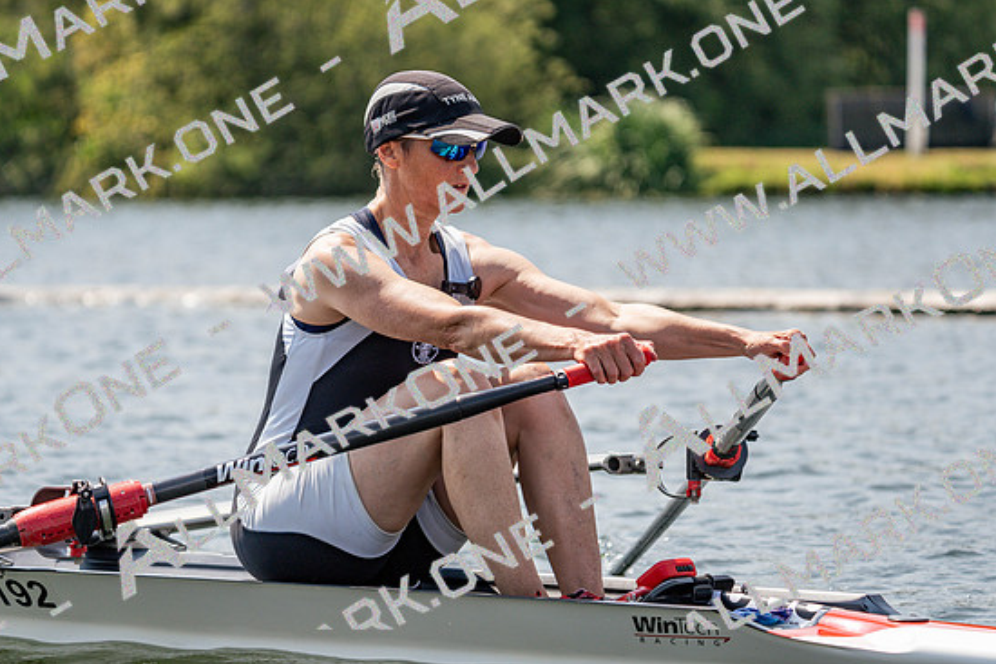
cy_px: 319
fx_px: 5839
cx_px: 484
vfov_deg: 6.5
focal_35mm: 211
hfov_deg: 9.7
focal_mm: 200
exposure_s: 1/1600
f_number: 5.6
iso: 250
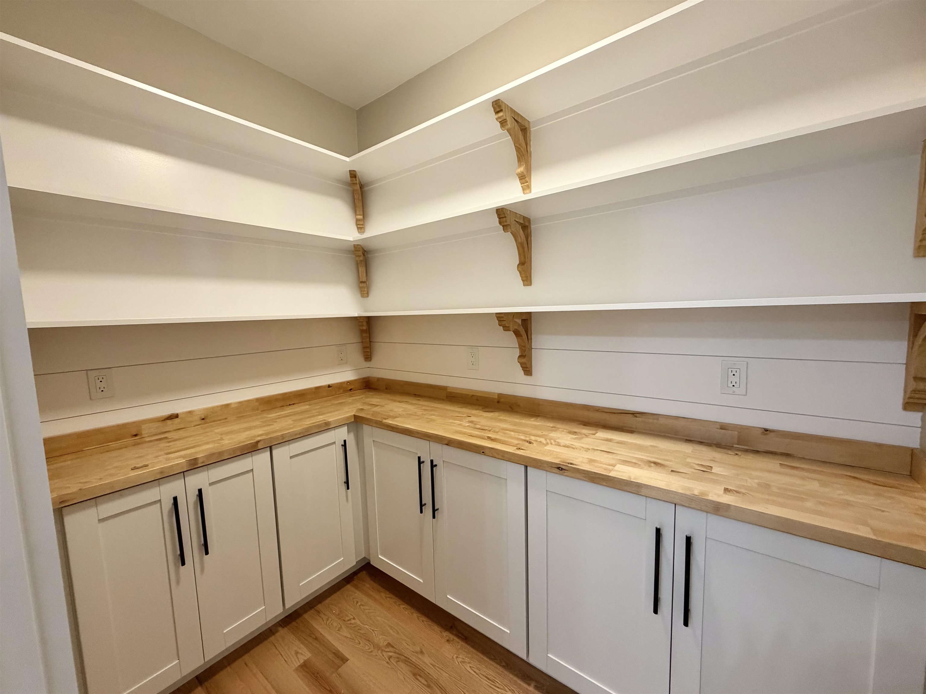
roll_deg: +2.6
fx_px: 375
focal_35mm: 14
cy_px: 347
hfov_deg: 102.1
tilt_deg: -4.9
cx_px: 463
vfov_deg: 85.7
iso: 250
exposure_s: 1/60
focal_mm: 2.22
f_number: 2.2
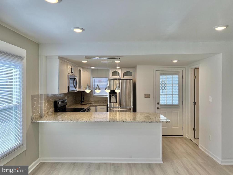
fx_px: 175
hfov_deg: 67.3
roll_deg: +0.3
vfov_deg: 53.1
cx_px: 116
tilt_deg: -0.7
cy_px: 88
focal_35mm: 26
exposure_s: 1/370
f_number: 1.5
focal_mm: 5.7
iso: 50
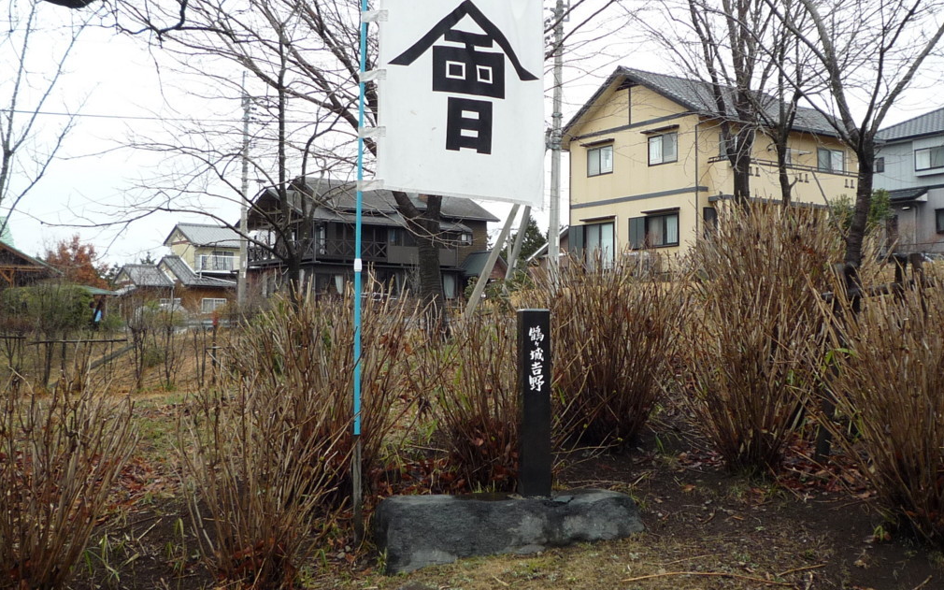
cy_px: 261
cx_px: 477
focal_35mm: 43
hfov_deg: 46.2
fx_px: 1106
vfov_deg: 29.8
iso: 100
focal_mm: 4.4
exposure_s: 1/160
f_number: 2.8
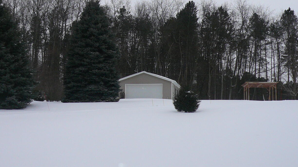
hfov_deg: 32.8
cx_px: 144
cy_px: 62
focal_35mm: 64
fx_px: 506
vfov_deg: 18.8
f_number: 3.1
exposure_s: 1/640
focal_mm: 6.1
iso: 100
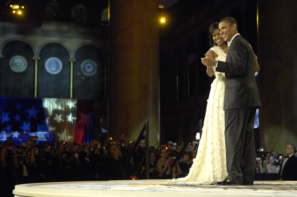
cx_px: 148
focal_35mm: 68
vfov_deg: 20.1
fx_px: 556
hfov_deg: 29.9
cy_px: 98
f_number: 3.2
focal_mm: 45
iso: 800
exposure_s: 1/80
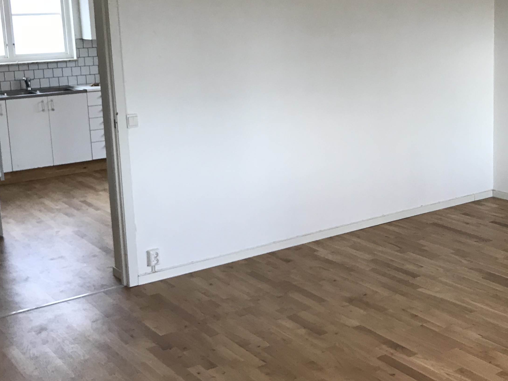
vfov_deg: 27.9
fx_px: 763
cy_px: 147
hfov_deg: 36.2
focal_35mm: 52
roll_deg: +0.4
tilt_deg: -8.1
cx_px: 358
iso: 25
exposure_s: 1/33
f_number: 1.8
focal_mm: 3.99
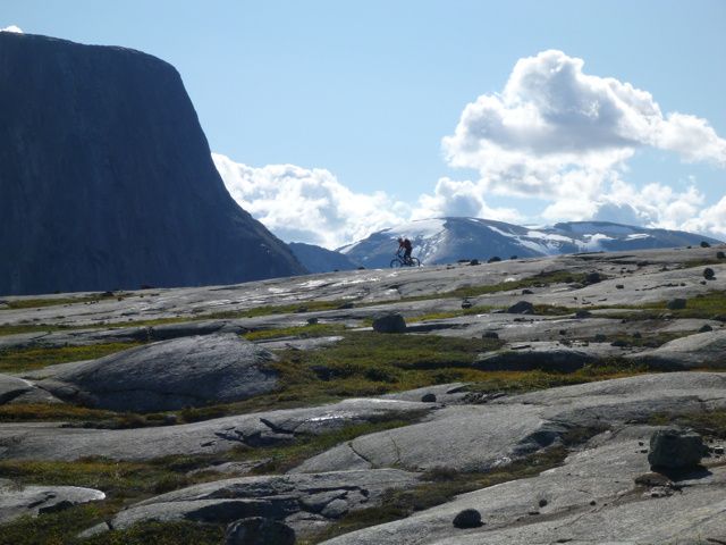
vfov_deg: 18.4
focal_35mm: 80
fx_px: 1678
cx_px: 363
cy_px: 272
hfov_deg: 24.4
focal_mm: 14.3
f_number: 5.6
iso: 100
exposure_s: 1/640
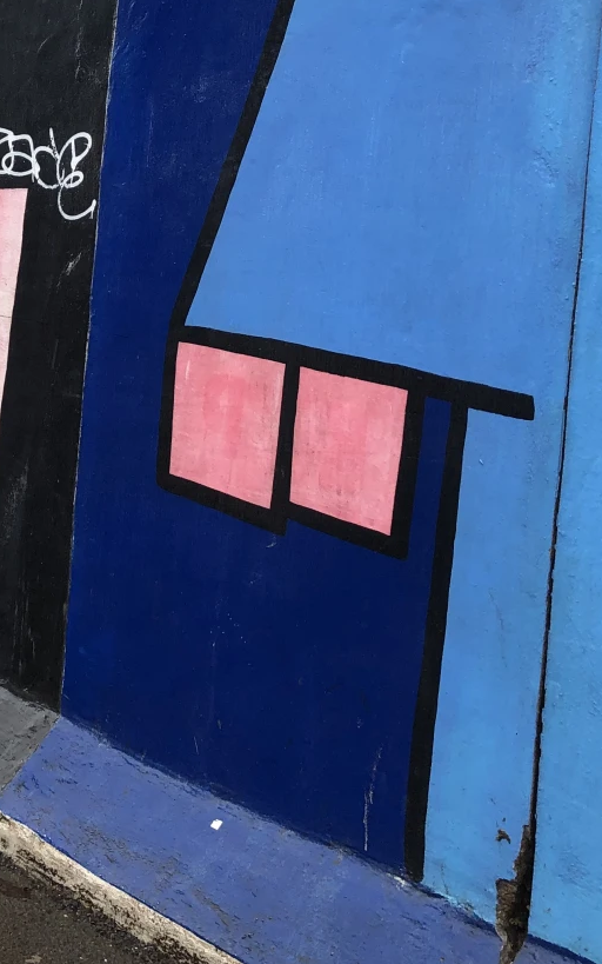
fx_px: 1522
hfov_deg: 21.0
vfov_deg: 34.7
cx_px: -100
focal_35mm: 58
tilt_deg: -4.1
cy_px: 305
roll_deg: -4.0
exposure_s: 1/120
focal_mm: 4
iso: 50
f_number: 1.8
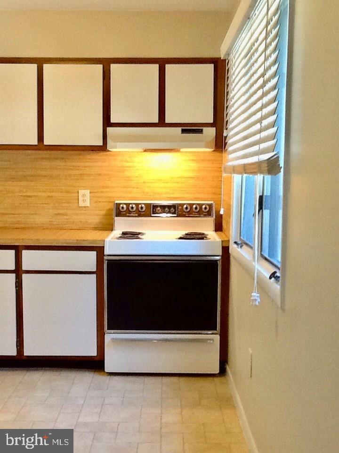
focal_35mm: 44
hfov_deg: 32.9
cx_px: 170
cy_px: 226
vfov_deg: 42.9
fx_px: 575
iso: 100
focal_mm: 2.03
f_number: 2.4
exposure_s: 1/30
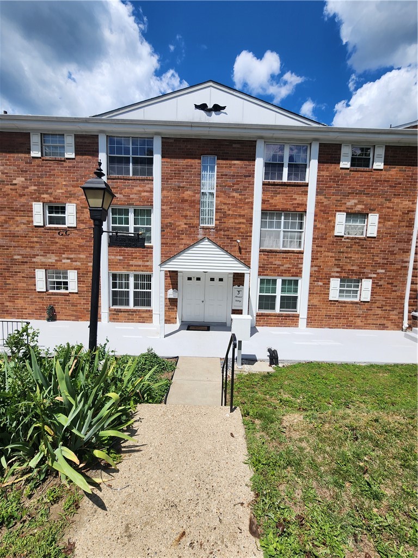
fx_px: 209
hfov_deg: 89.9
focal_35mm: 13
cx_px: 209
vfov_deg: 106.2
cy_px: 279
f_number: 2.2
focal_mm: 2.2
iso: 50
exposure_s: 1/2643
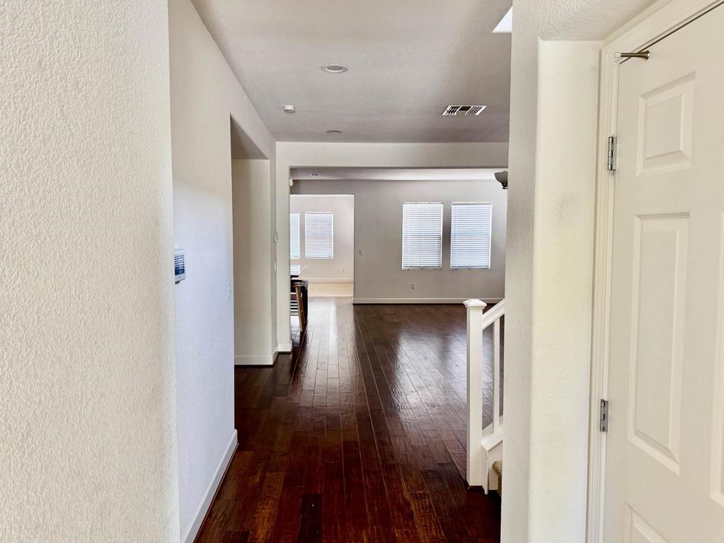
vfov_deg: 54.9
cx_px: 349
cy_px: 267
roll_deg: +0.2
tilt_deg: -5.1
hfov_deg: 69.4
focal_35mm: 25
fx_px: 523
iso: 200
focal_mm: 6.76
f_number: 1.78
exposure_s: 1/66
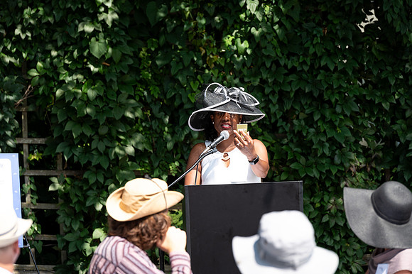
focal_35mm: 190
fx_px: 2173
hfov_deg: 10.8
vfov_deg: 7.2
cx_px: 206
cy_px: 137
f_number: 6.3
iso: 100
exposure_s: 1/320
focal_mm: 190
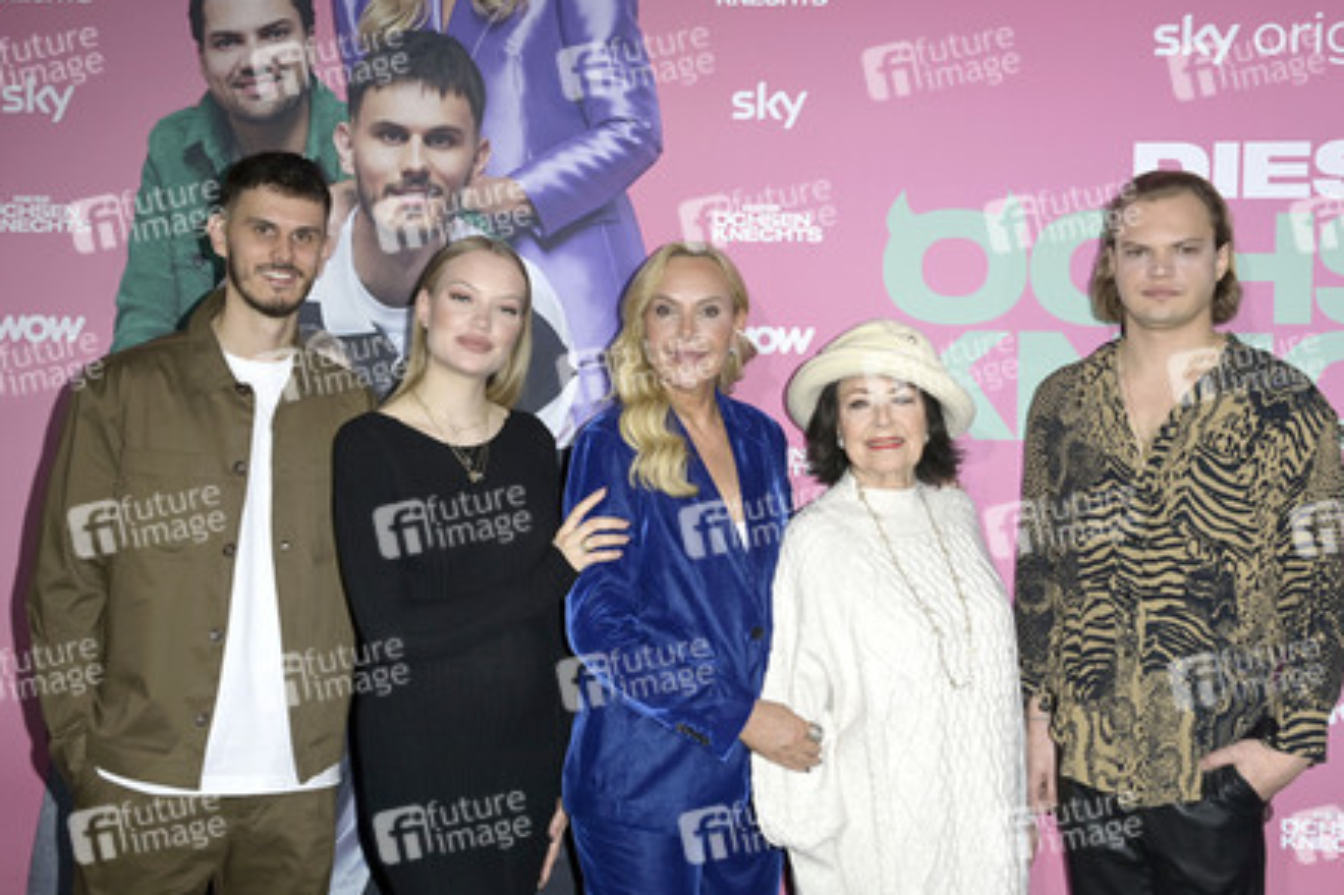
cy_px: 446
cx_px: 677
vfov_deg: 31.2
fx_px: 1605
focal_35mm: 43
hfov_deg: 45.4
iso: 400
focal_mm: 42
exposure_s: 1/200
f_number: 5
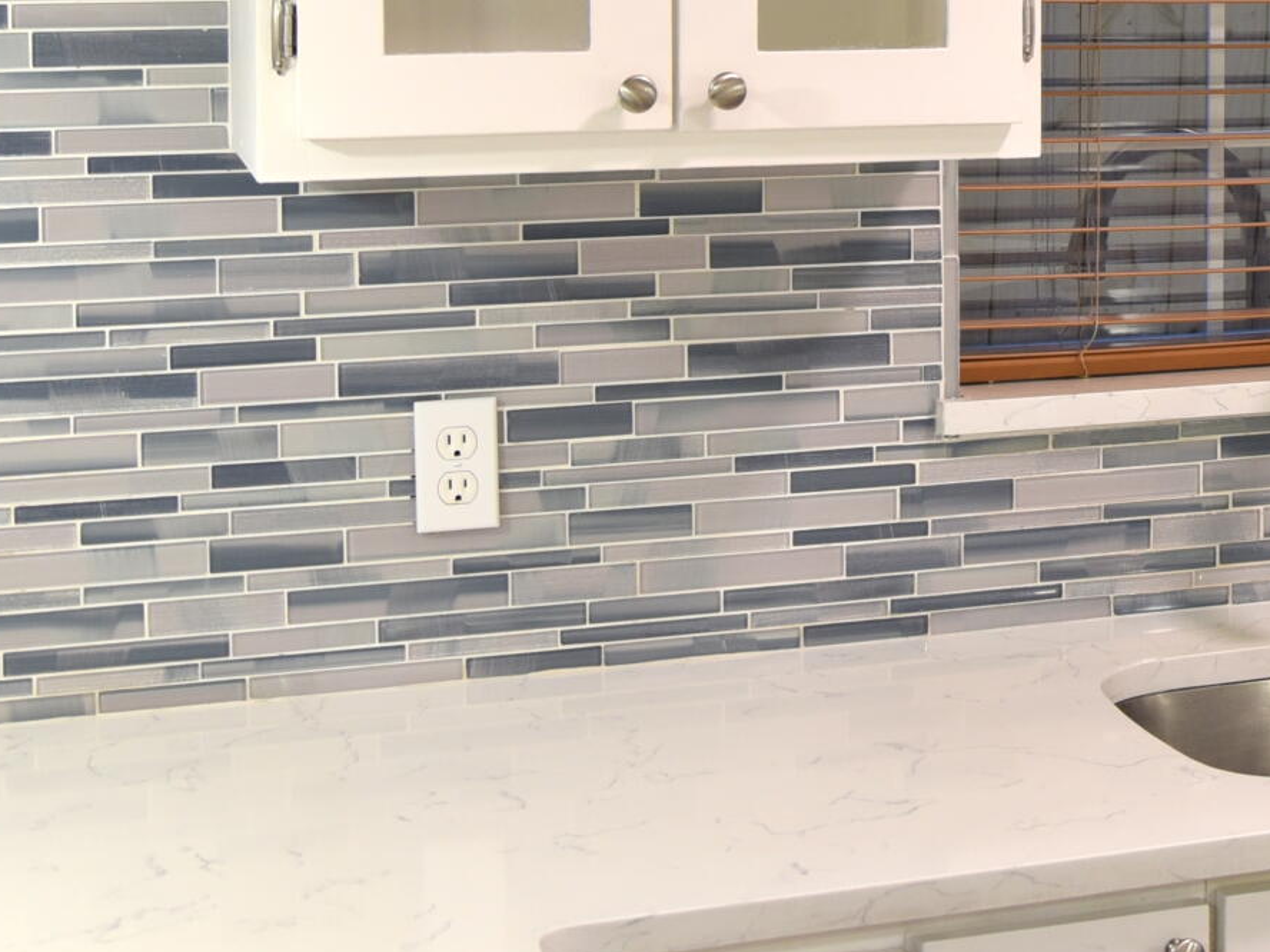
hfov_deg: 23.5
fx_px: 2862
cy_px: -10
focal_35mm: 78
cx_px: 1394
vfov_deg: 18.4
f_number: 4
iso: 640
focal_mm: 24
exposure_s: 1/60
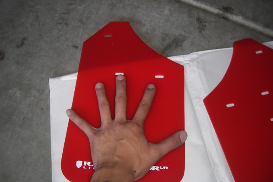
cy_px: 99
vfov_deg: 33.4
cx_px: 136
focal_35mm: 40
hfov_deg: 48.4
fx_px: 303
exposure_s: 1/60
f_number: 2.7
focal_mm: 6.2
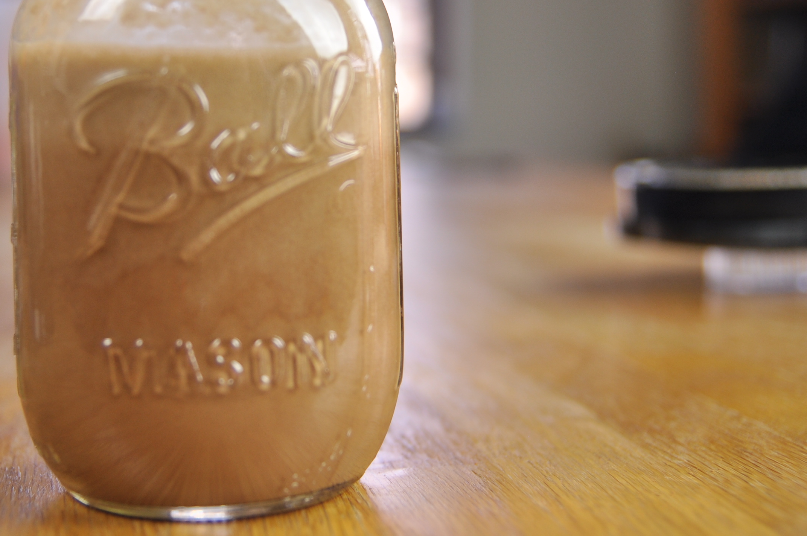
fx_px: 1360
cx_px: 306
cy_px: 157
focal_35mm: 61
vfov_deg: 22.2
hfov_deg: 32.9
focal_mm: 27
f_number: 2.8
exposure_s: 1/100
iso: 200
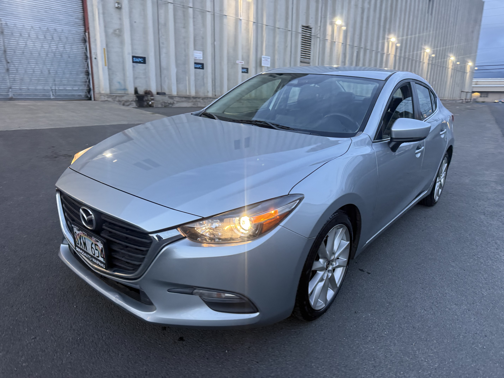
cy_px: 189
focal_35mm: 24
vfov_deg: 56.8
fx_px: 349
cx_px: 252
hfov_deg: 71.6
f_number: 1.78
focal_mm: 6.76
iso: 250
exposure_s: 1/60
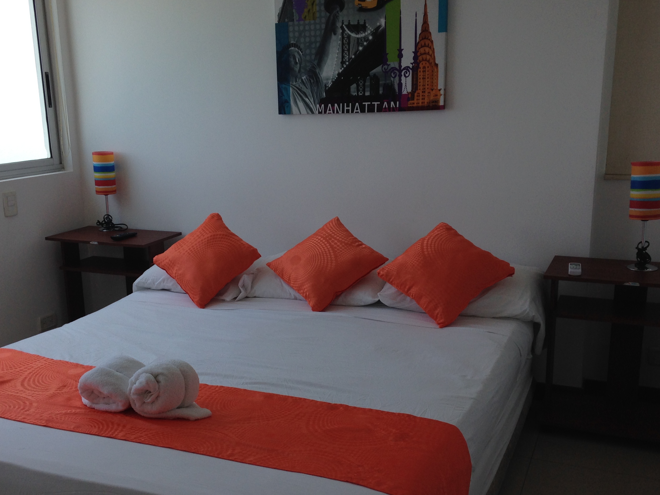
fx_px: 820
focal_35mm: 43
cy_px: 283
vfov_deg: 33.5
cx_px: 289
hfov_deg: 43.8
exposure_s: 1/350
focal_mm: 4.12
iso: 50
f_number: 2.4
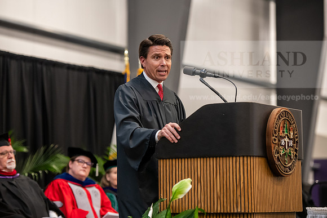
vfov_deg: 11.2
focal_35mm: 122
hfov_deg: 16.8
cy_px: 109
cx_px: 164
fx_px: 1108
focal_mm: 122
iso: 3200
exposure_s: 1/200
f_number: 3.2
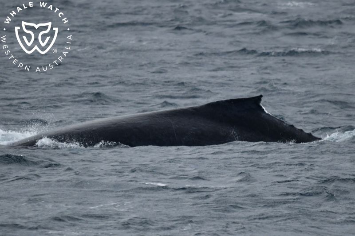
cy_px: 118
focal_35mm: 600
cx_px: 178
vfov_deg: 2.3
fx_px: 5915
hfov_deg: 3.4
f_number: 6.3
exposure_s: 1/8000
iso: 1400
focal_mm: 600
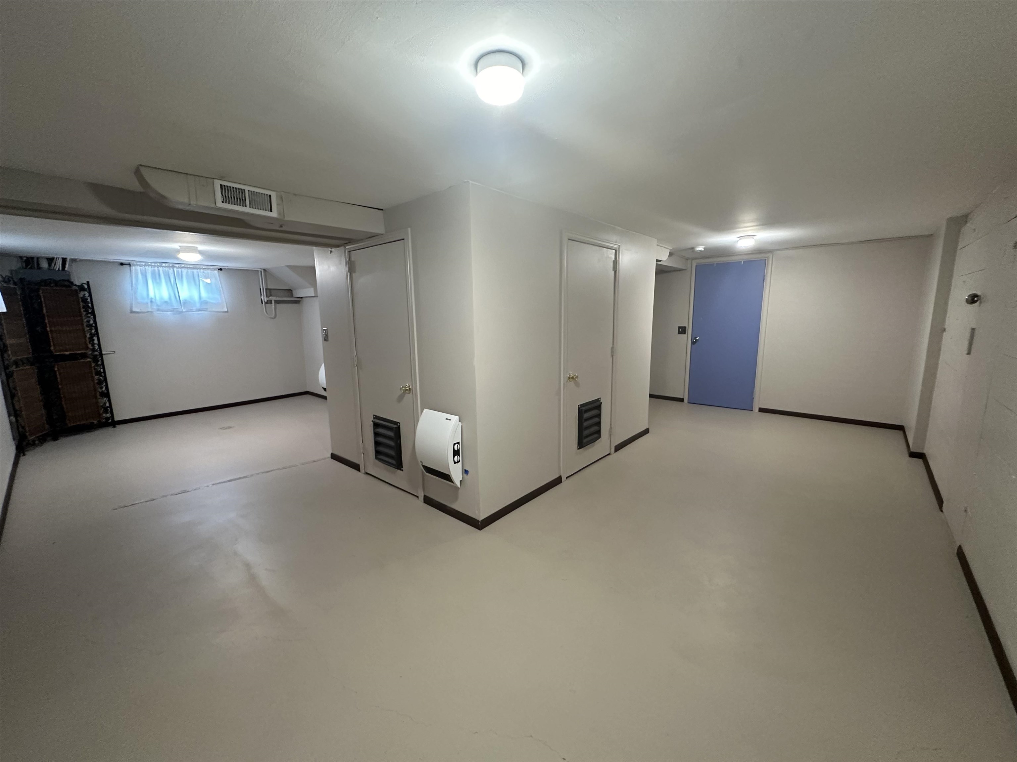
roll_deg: +1.1
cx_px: 508
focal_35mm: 14
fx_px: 411
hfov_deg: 102.1
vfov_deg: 85.7
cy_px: 381
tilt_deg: -8.8
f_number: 2.2
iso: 500
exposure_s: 1/60
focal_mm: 2.22
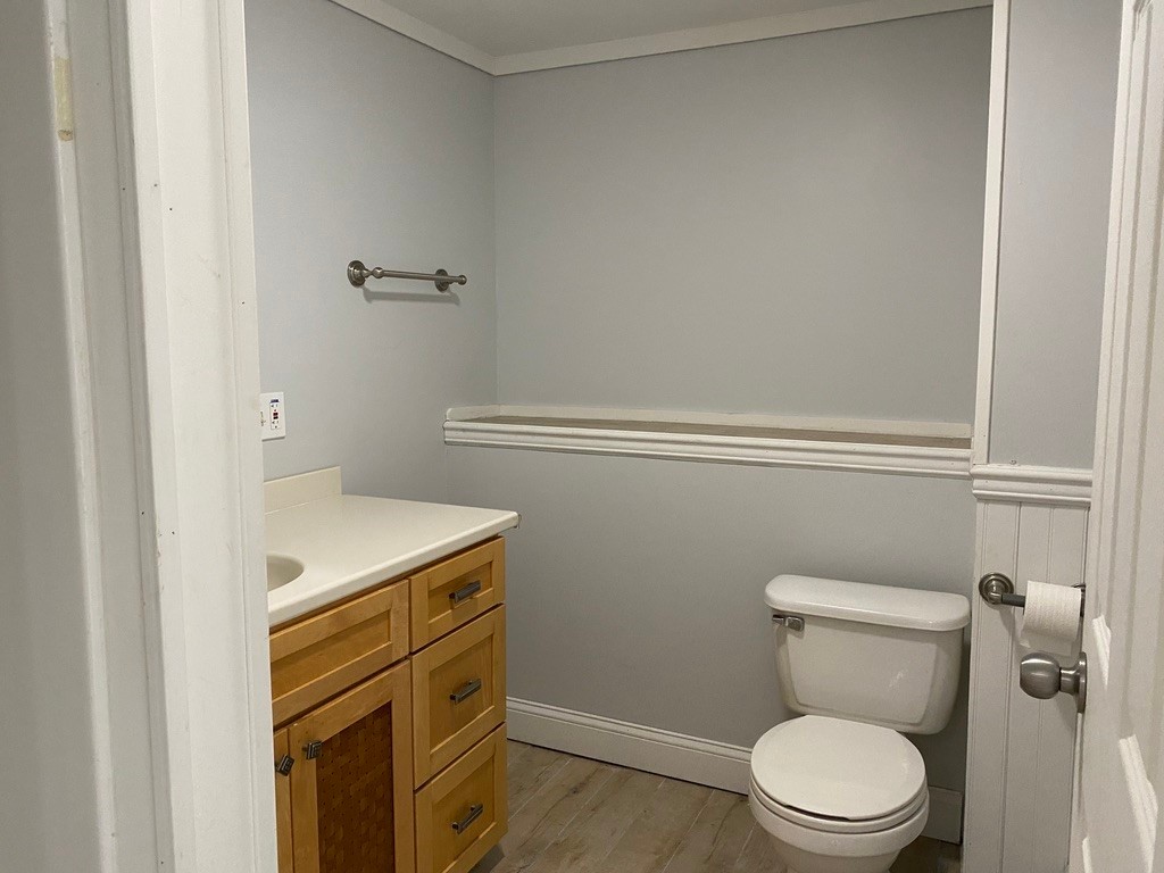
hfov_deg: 67.3
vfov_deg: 53.1
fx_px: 874
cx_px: 582
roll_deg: -0.7
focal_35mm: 26
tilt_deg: -6.6
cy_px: 436
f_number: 1.8
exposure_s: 1/60
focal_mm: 4.25
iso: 320
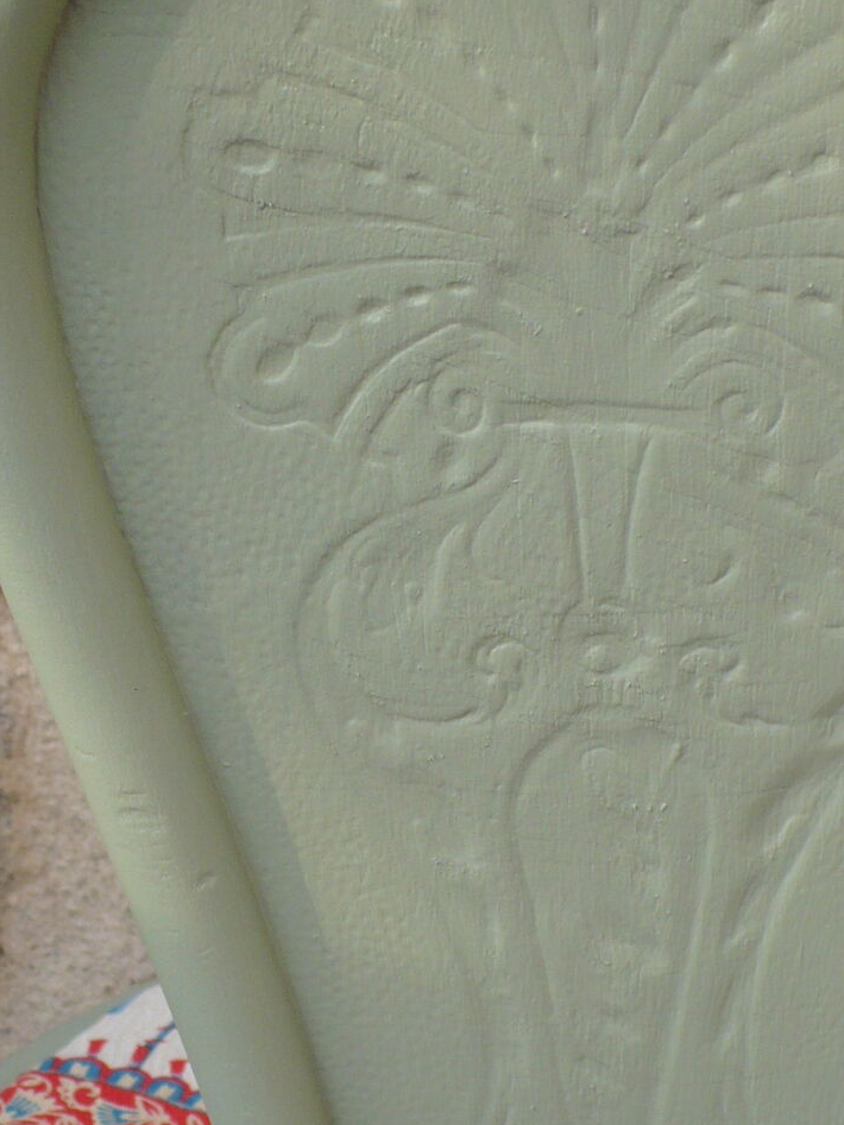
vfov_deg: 24.3
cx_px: 597
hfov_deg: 18.3
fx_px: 2601
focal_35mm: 80
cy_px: 777
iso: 100
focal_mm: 6.1
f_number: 2.8
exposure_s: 1/200
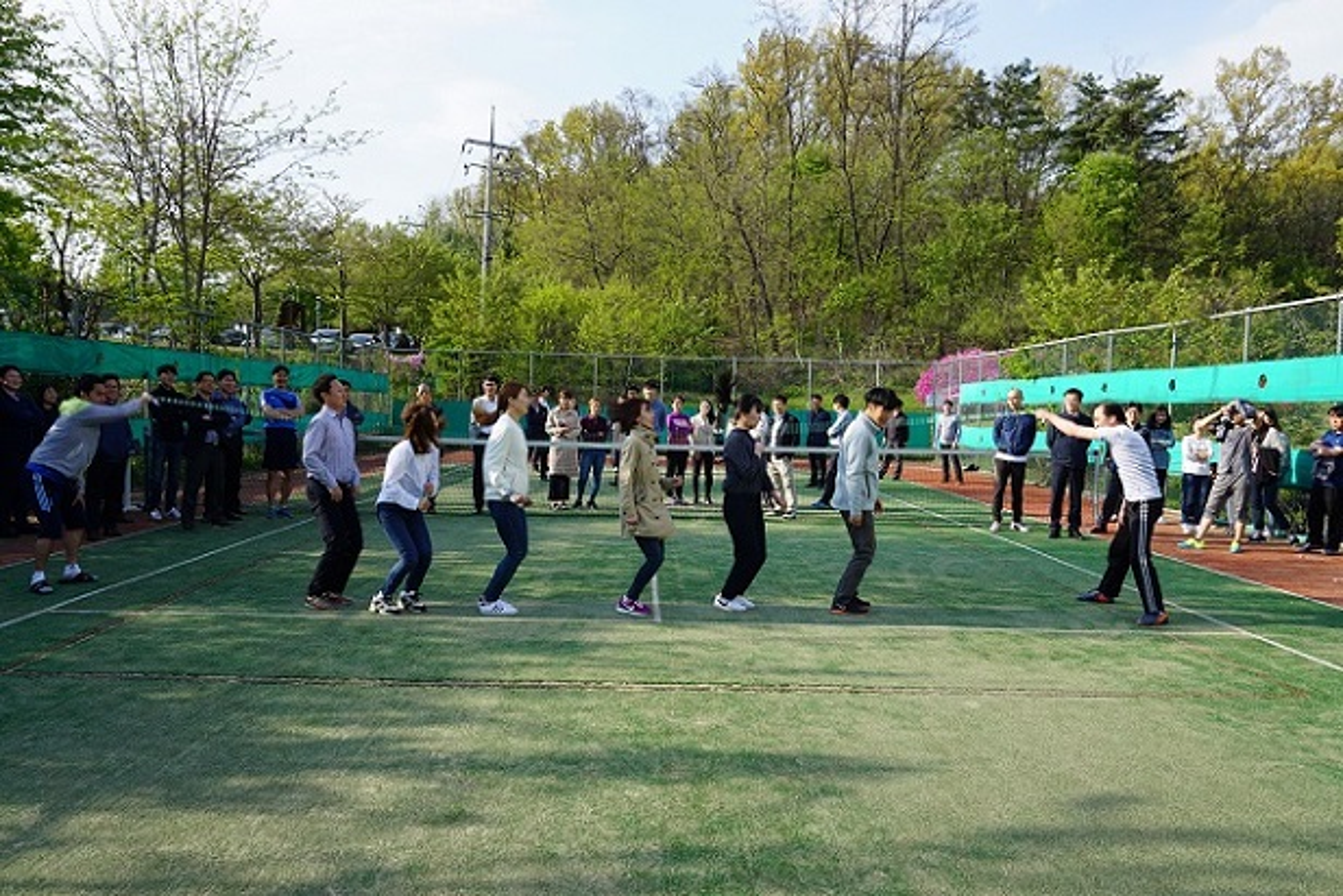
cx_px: 672
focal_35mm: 28
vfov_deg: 45.7
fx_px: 1063
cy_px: 448
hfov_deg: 64.5
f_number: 8
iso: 100
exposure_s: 1/100
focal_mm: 19
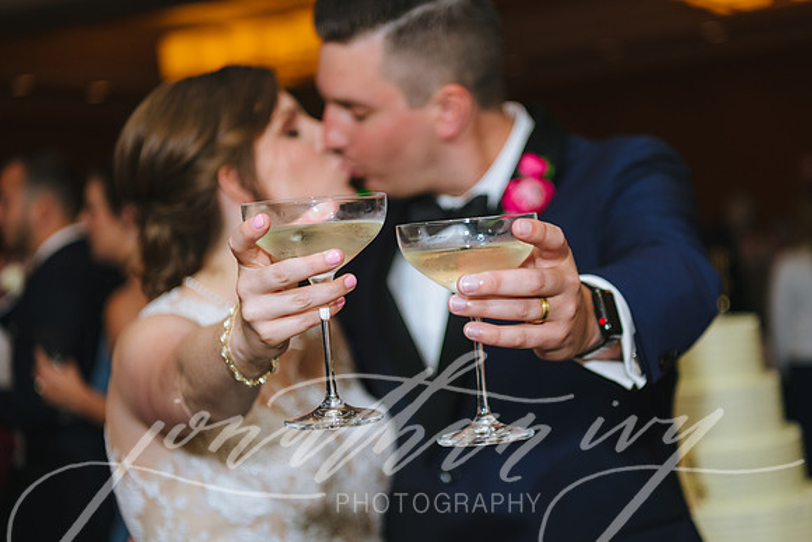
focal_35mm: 77
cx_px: 446
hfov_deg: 26.4
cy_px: 297
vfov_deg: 17.8
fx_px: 1733
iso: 640
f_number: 2.8
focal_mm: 70
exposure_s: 1/80
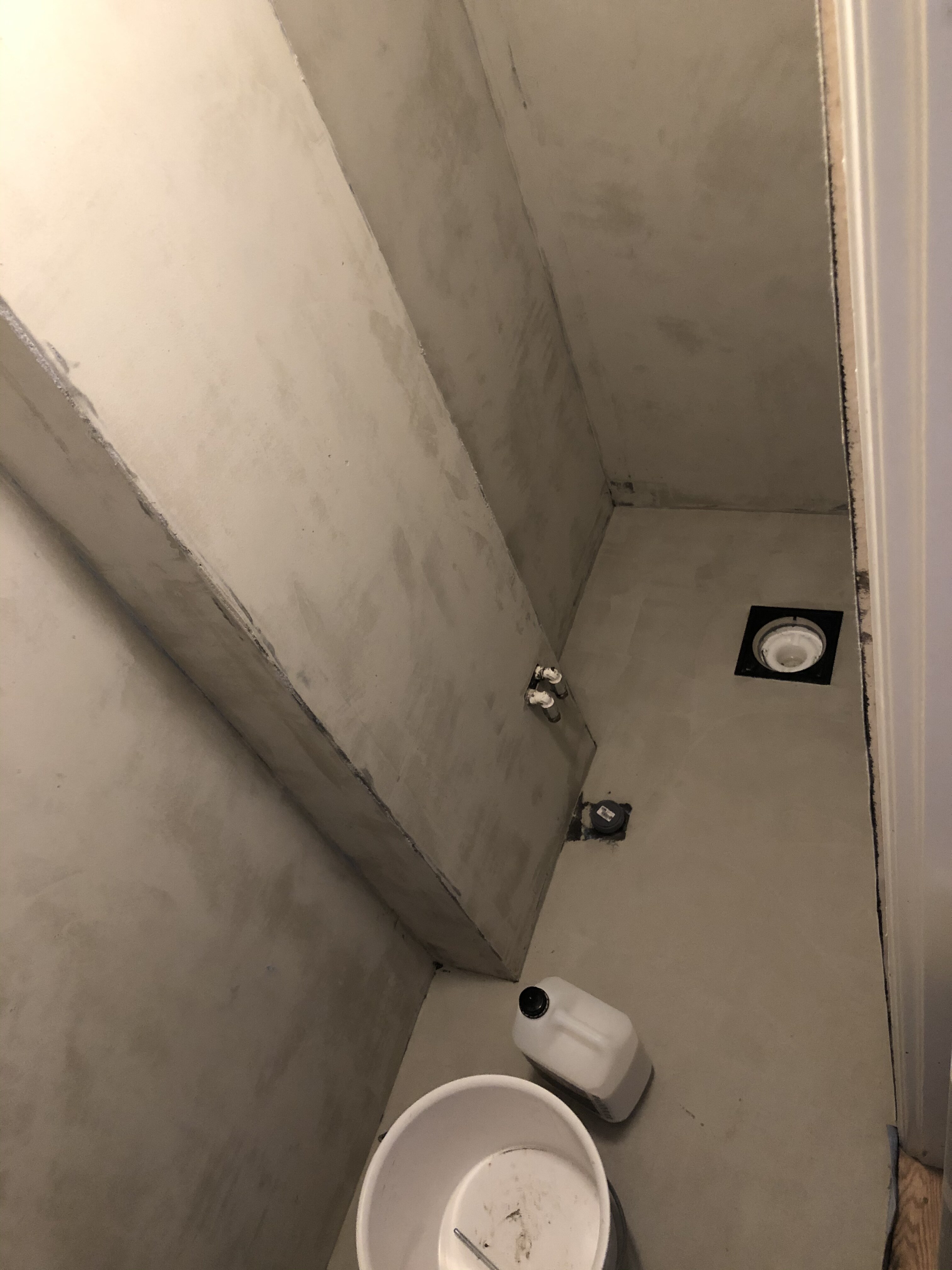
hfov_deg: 49.7
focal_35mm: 28
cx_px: 476
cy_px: 635
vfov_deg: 63.4
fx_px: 1027
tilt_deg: -45.9
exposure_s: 1/7
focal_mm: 3.99
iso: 80
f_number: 1.8
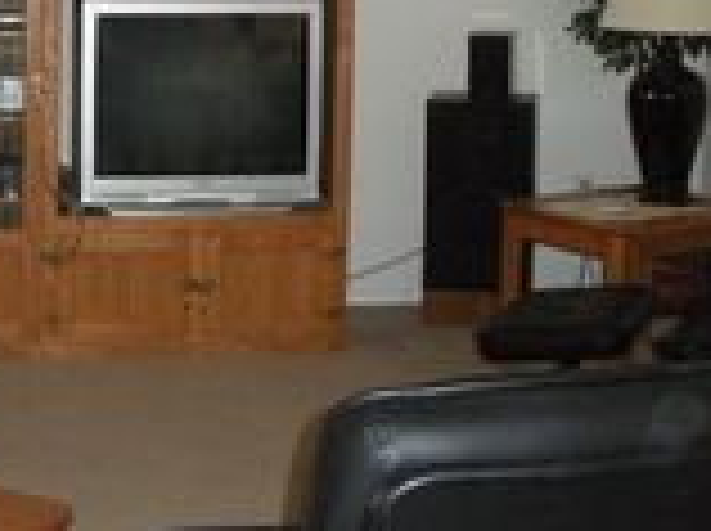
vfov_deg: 17.0
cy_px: -36
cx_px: 40
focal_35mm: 84
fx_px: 1723
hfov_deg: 22.6
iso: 559
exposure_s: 1/60
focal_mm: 6.3
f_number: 3.5
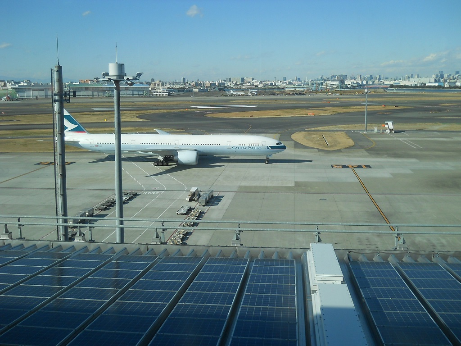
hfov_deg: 45.8
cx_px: 230
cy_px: 173
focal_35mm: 41
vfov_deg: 35.1
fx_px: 546
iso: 80
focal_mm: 6.72
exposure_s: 1/320
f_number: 5.5
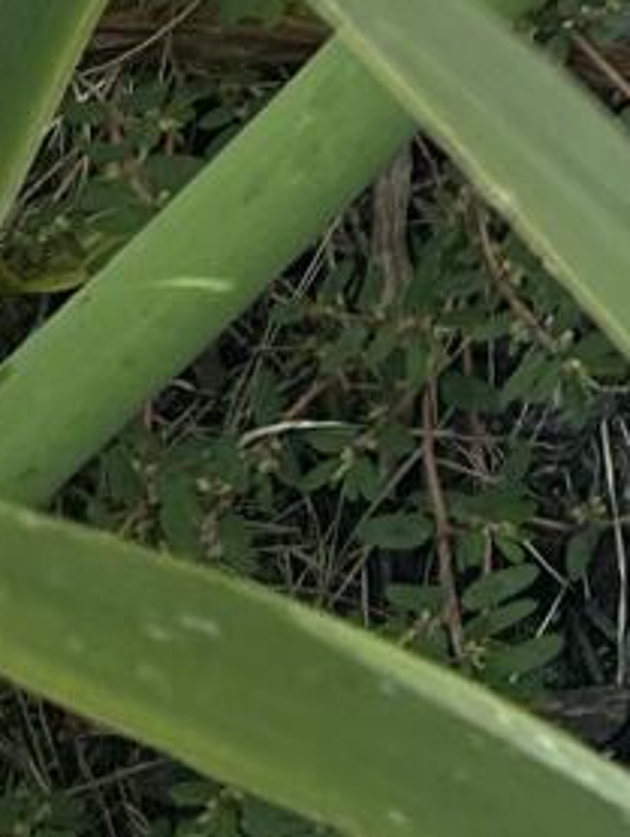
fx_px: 4531
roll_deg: -2.0
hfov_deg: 7.0
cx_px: 1999
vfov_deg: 8.0
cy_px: -2153
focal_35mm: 187
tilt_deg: -22.6
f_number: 1.5
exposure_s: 1/1901
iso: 50
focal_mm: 5.7
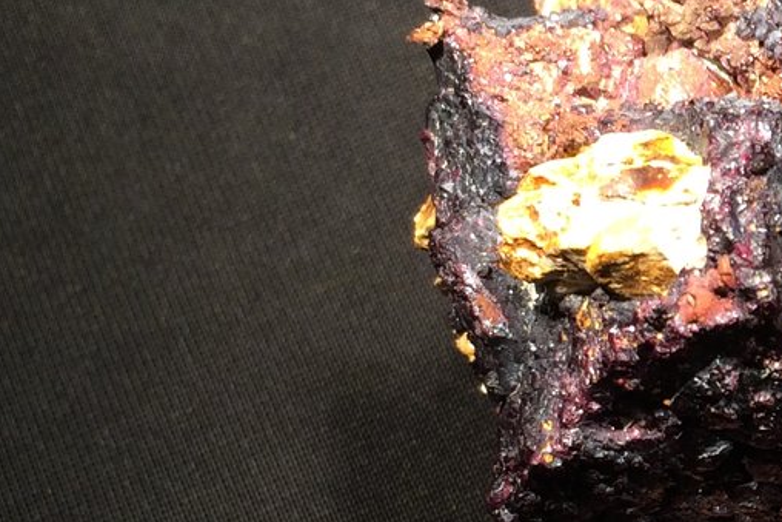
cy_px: 428
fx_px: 2064
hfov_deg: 19.4
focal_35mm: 95
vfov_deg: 14.3
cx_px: 1076
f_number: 2.2
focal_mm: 4.15
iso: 32
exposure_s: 1/40
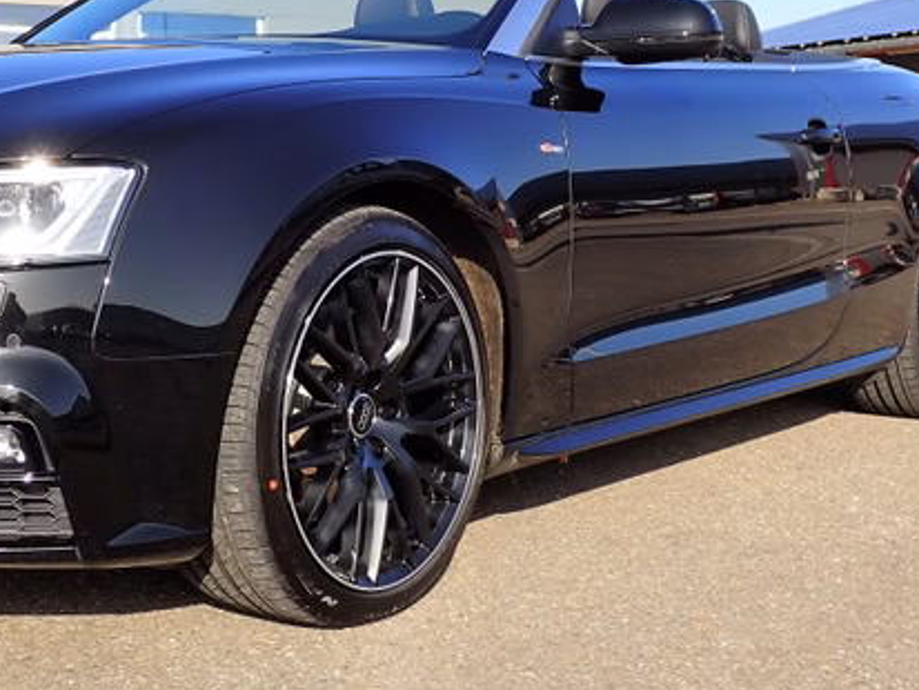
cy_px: 102
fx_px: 1646
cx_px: 238
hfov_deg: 30.7
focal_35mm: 62
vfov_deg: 23.2
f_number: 3.2
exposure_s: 1/640
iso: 100
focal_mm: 5.79
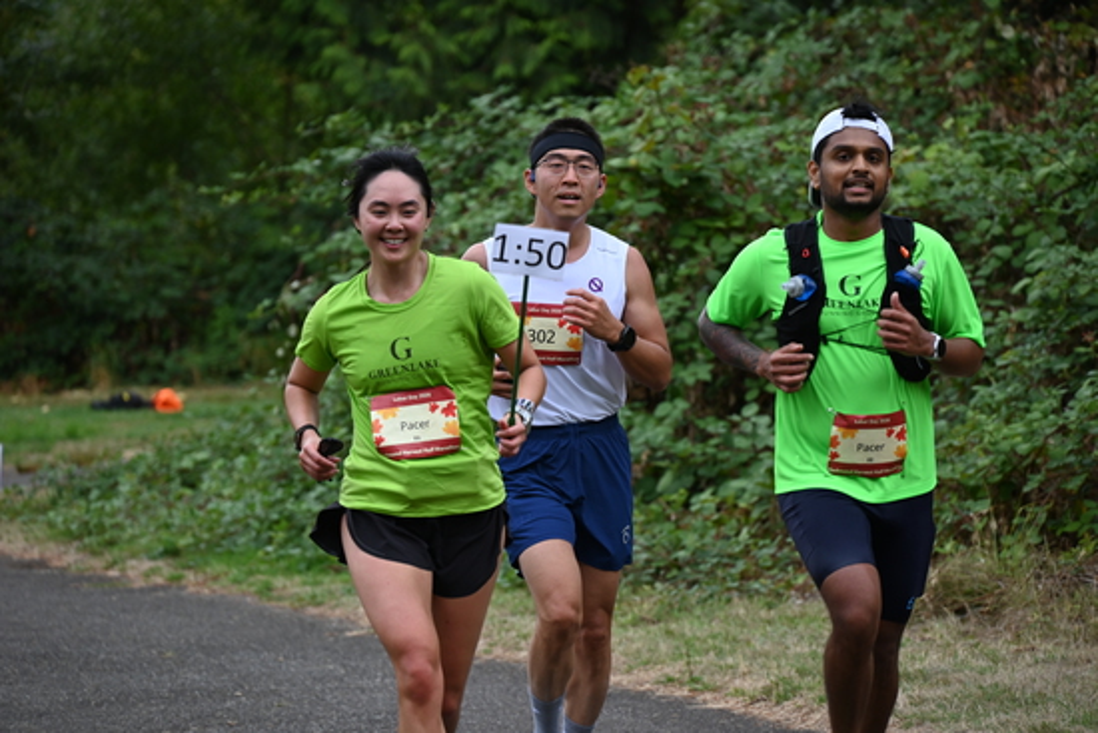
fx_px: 6101
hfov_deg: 10.3
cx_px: 549
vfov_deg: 6.9
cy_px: 366
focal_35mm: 200
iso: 400
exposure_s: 1/320
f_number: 6.3
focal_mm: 200
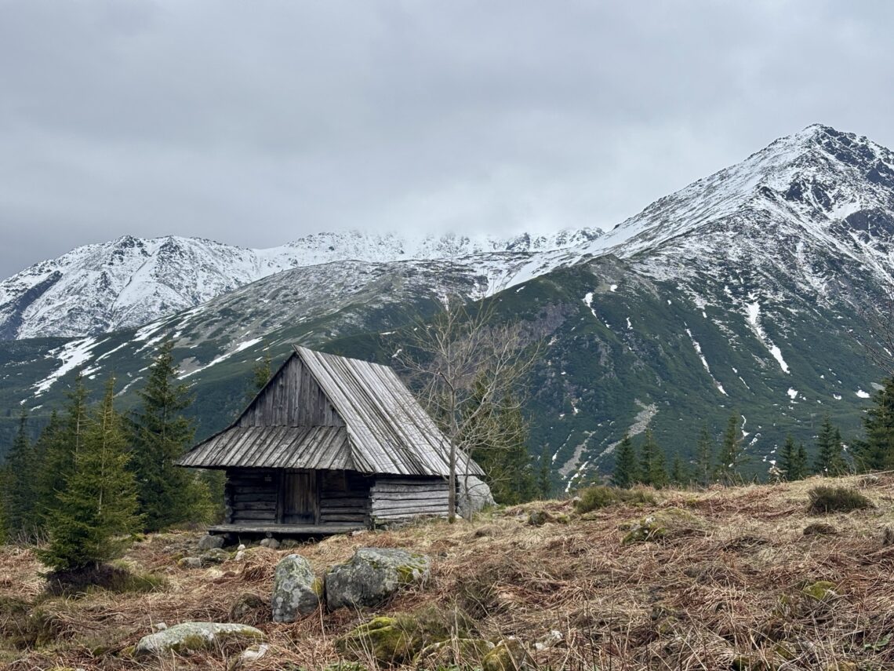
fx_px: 1343
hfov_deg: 36.8
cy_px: 336
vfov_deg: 28.0
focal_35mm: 52
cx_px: 447
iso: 40
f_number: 1.6
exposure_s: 1/3311
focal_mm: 5.96
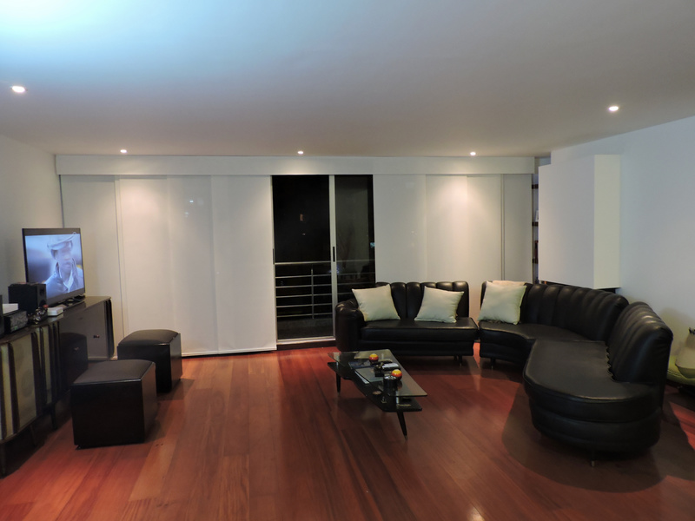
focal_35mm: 24
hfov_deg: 71.6
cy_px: 260
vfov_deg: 56.8
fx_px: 482
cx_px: 348
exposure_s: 1/13
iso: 400
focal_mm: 4.3
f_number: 3
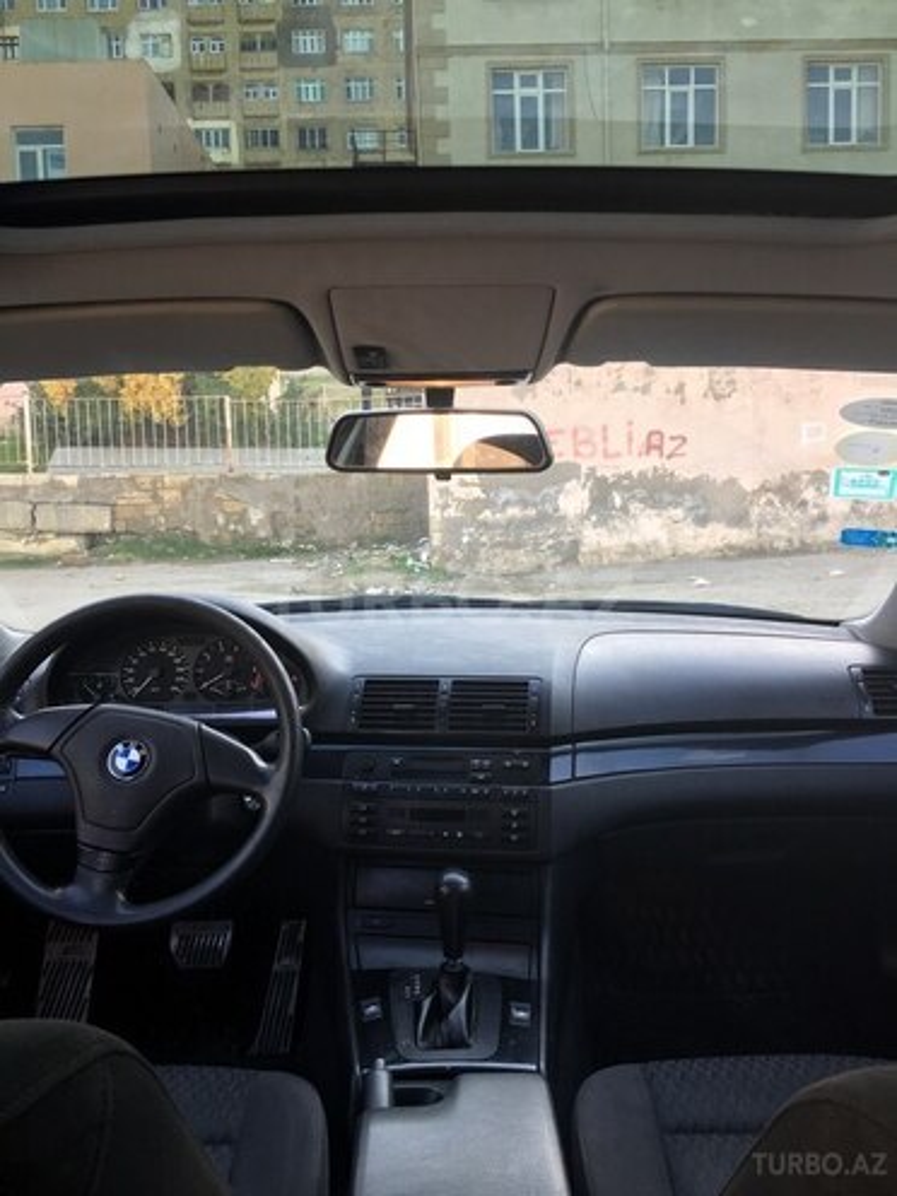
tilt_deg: -4.9
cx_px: 448
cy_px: 598
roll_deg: +0.7
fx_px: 1002
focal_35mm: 29
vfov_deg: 61.7
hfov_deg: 48.2
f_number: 2.2
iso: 32
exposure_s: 1/100
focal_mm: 4.15
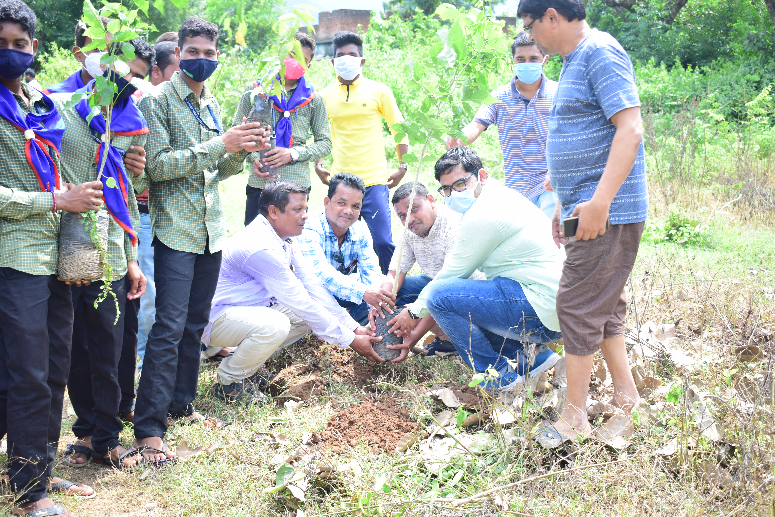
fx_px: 1033
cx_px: 388
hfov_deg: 41.1
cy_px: 258
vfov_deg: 28.1
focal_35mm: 48
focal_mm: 32
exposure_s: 1/80
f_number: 4.5
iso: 100
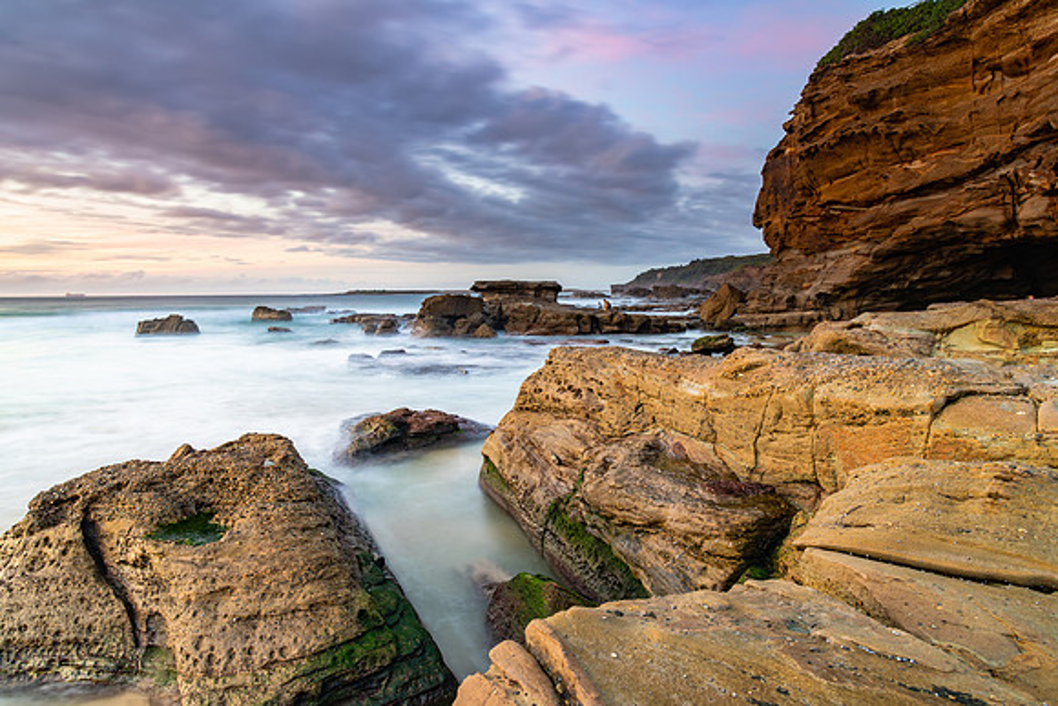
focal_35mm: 24
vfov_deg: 52.5
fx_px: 716
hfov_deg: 72.9
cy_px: 353
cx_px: 529
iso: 40
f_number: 9
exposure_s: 13
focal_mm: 24
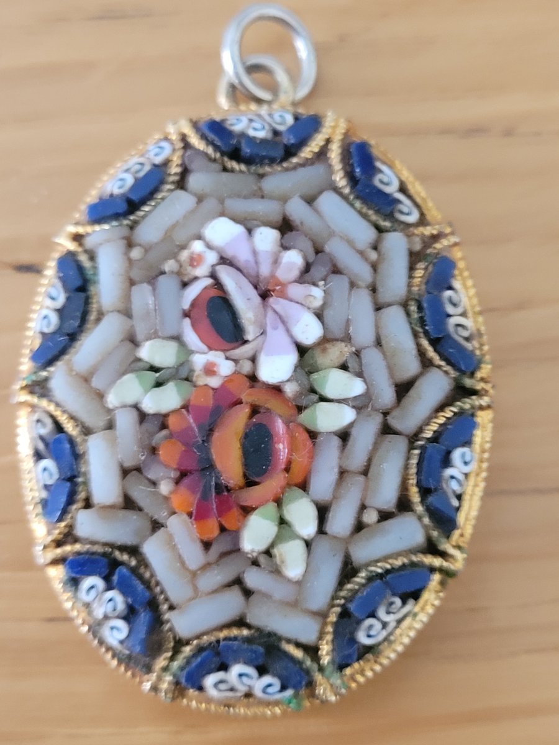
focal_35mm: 26
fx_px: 560
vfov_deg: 67.3
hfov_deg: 53.1
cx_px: 280
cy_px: 372
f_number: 1.8
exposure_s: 1/50
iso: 400
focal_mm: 5.4
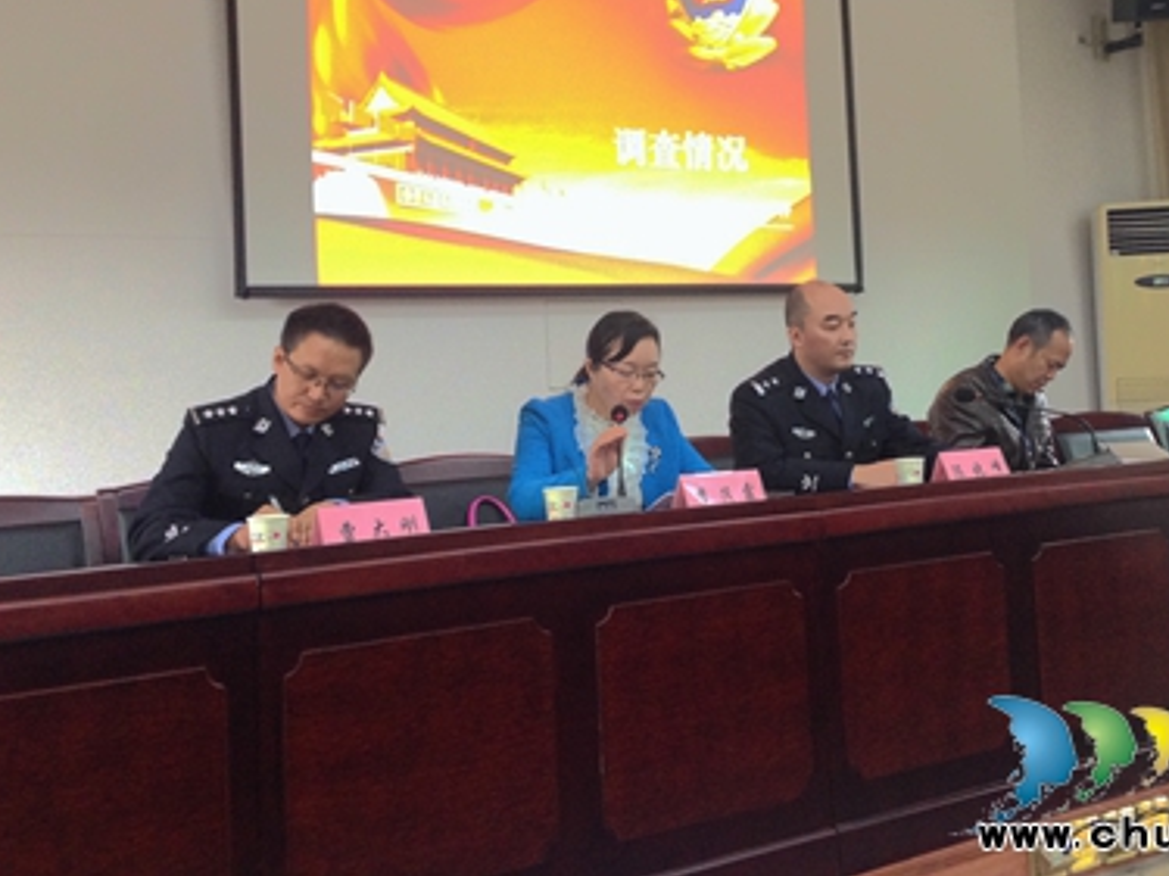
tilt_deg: +1.3
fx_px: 1485
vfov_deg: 32.6
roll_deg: +1.9
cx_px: 705
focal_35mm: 44
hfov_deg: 42.7
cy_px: 295
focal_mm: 4.12
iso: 160
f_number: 2.4
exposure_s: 1/20
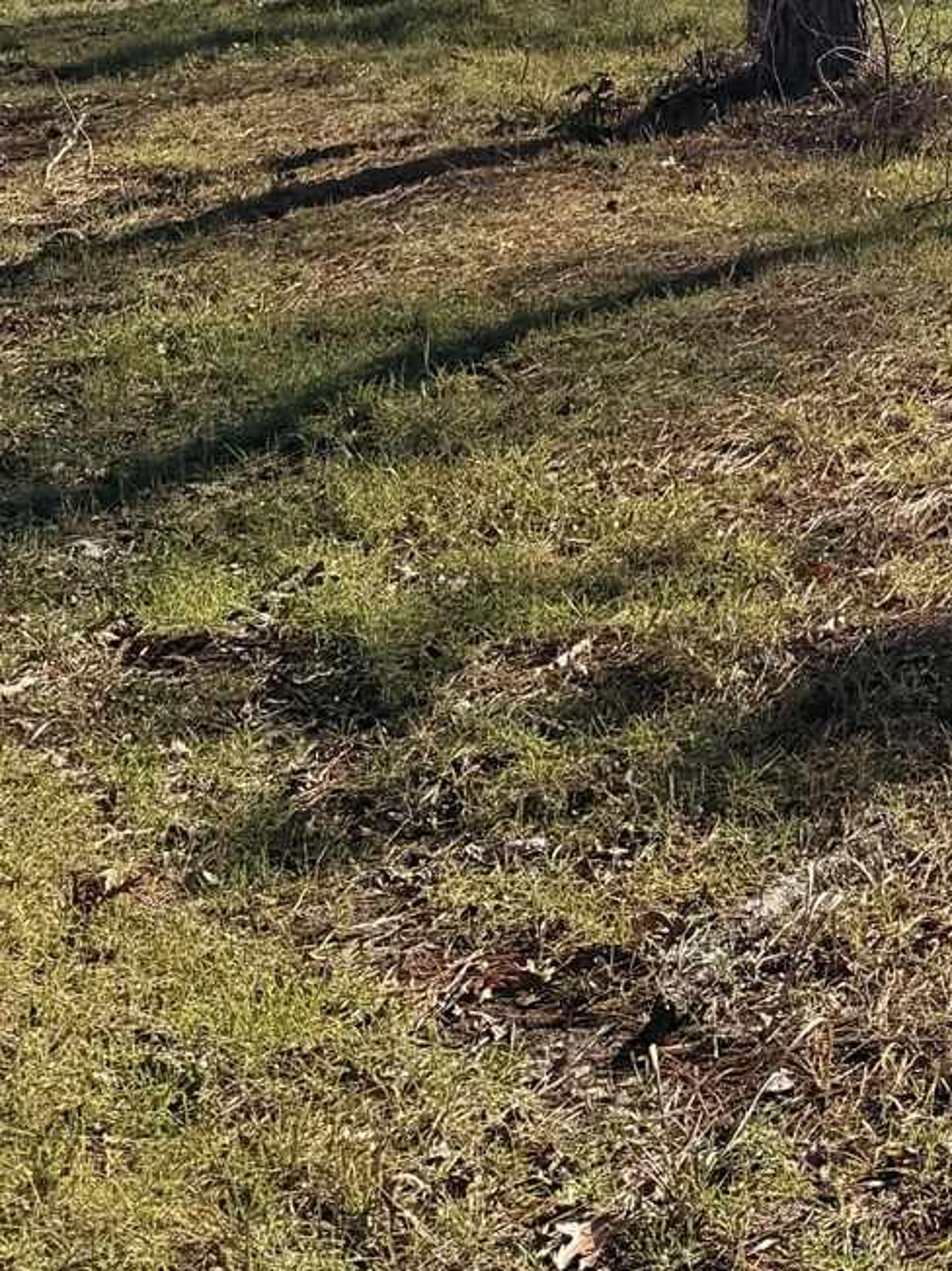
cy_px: -312
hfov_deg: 15.5
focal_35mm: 85
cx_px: 1590
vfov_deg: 21.2
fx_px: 3118
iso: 100
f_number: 1.78
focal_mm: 6.76
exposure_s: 1/4405
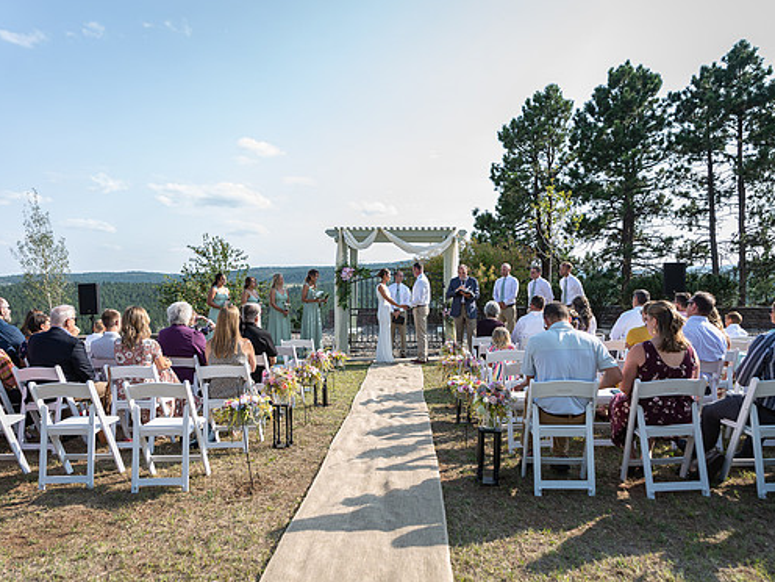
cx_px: 395
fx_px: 604
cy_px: 298
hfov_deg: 65.3
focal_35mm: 27
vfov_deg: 51.3
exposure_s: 1/320
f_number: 3.5
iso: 64
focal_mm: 24
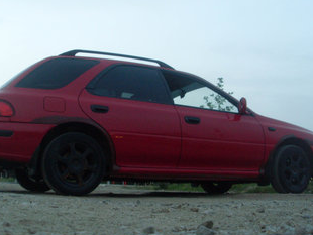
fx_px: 443
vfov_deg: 29.7
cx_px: 156
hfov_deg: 38.9
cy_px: 117
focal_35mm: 49
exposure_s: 1/8
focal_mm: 6.3
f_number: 3
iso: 200
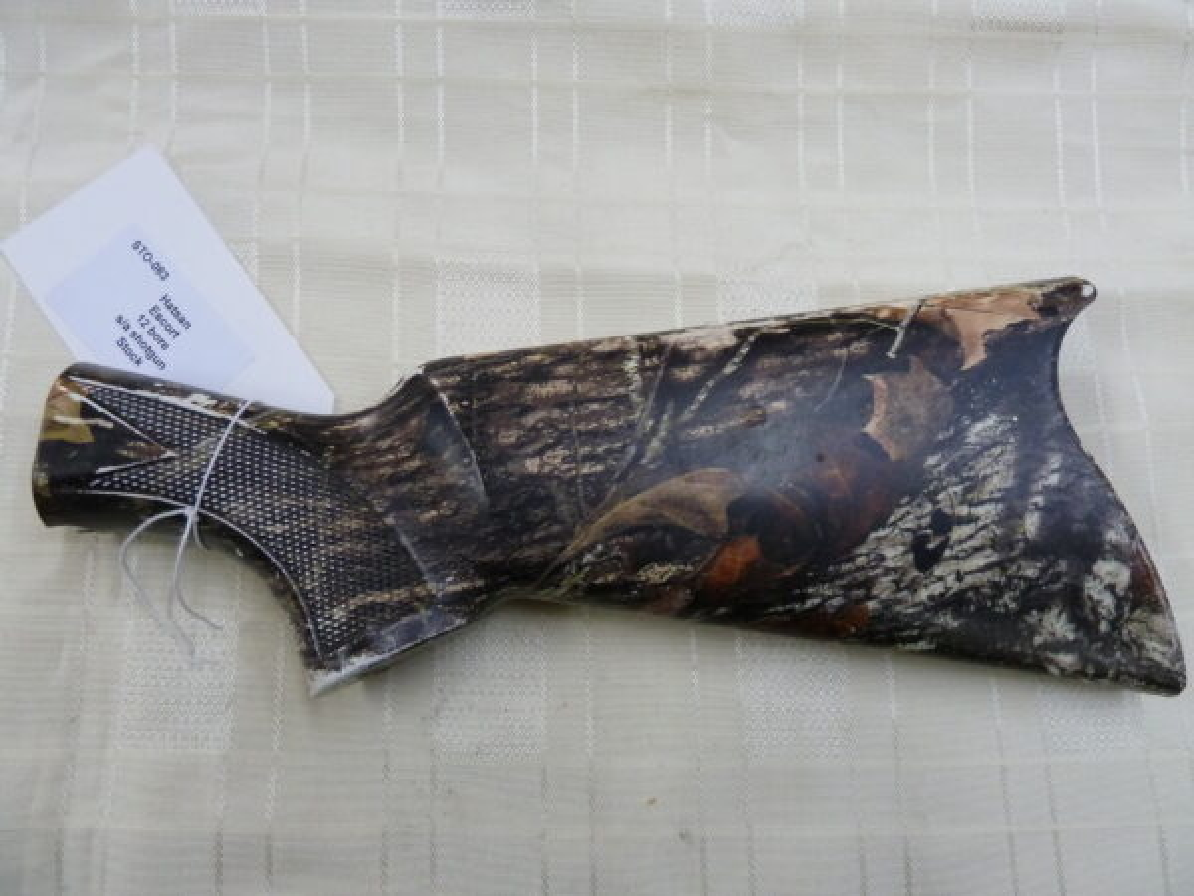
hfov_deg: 69.4
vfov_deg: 54.9
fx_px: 862
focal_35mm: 25
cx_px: 597
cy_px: 448
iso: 320
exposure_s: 1/30
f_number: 3.3
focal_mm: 4.1
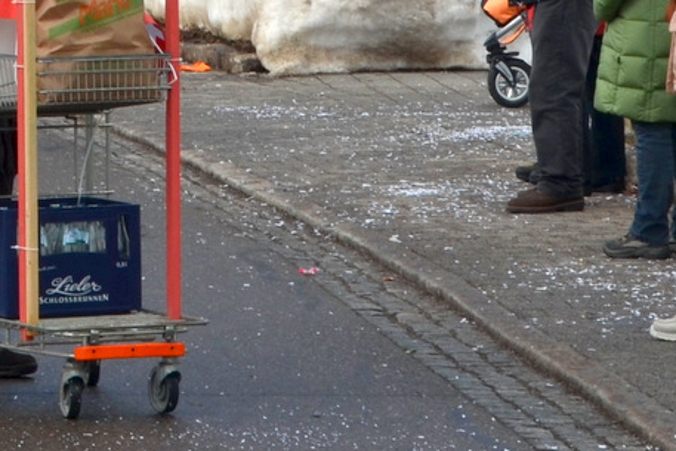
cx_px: -271
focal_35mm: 189
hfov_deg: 10.6
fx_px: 3550
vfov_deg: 7.1
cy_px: -277
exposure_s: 1/200
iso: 100
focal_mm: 36
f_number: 11
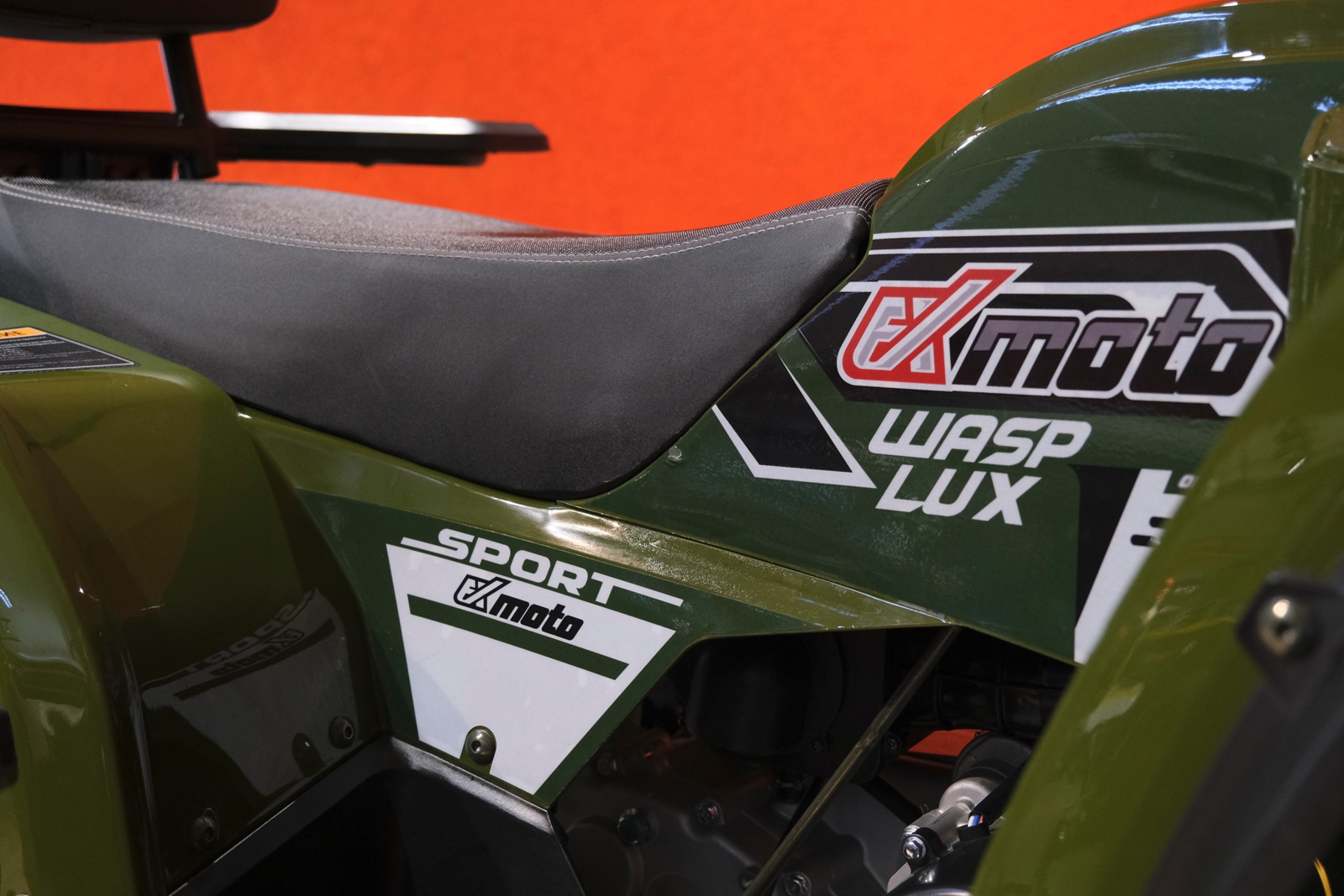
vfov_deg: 29.2
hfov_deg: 42.7
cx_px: 672
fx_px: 1717
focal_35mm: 46
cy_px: 448
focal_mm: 30.8
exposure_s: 1/100
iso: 2000
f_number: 4
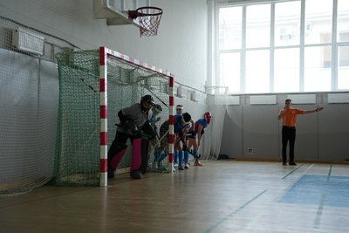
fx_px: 475
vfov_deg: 27.5
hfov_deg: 40.3
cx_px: 174
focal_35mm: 49
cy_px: 116
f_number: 3.2
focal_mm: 49
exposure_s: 1/640
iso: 5000
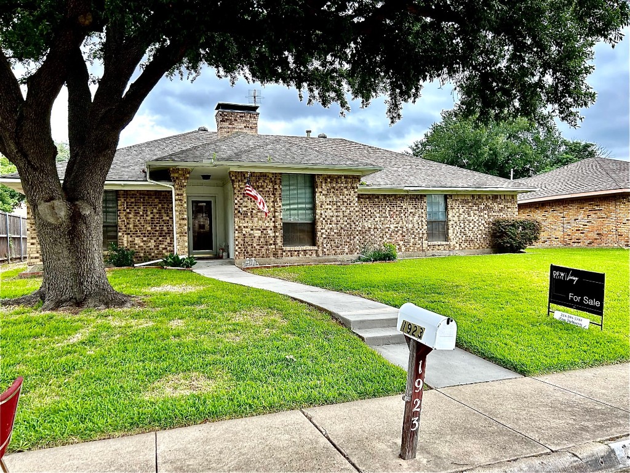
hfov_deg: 67.3
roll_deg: +2.1
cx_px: 315
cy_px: 236
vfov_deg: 53.1
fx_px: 473
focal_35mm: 26
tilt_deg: +1.2
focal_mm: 5.7
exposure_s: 1/277
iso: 40
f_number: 1.5
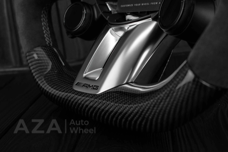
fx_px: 332
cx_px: 114
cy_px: 76
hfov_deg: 37.8
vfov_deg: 25.8
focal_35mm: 52
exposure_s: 1/125
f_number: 6.3
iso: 500
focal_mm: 35
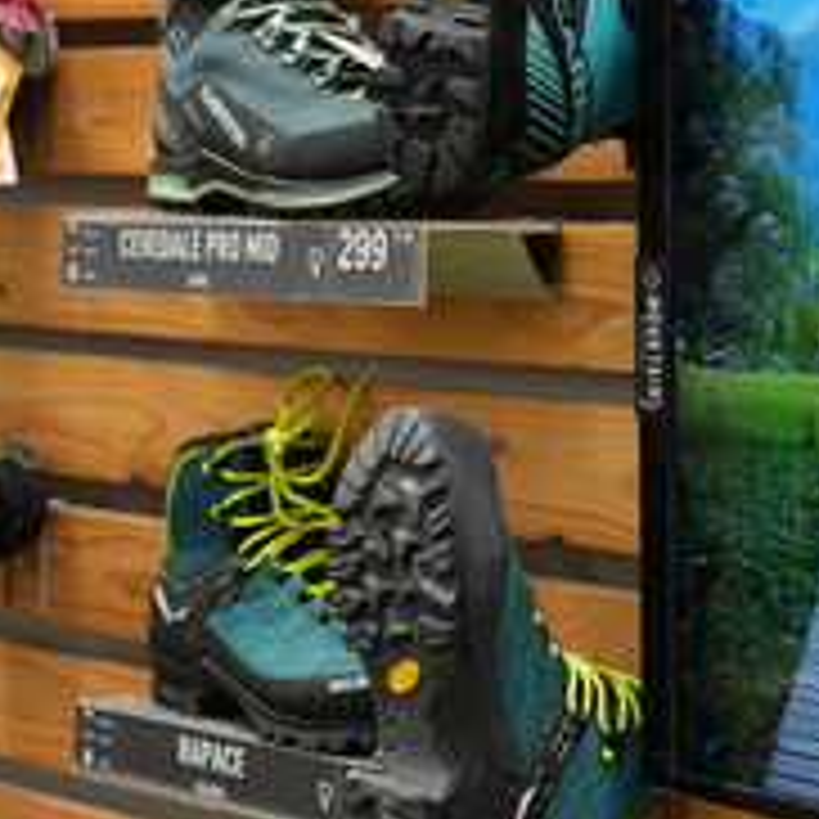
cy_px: 356
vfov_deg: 17.7
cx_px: 616
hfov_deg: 17.6
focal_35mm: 98
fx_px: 2623
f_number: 2.2
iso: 250
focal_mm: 35
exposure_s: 1/125
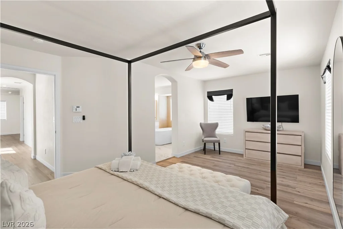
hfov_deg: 93.3
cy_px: 114
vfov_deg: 70.5
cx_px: 172
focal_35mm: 17
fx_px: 162
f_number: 8
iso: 400
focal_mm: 17
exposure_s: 1/10
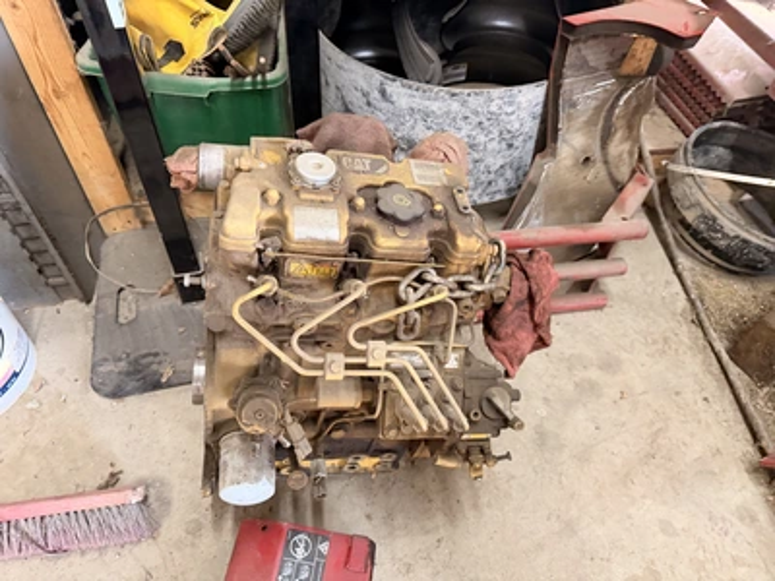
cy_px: 290
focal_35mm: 24
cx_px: 388
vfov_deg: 56.8
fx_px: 537
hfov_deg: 71.6
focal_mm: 6.76
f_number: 1.78
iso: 640
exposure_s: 1/60
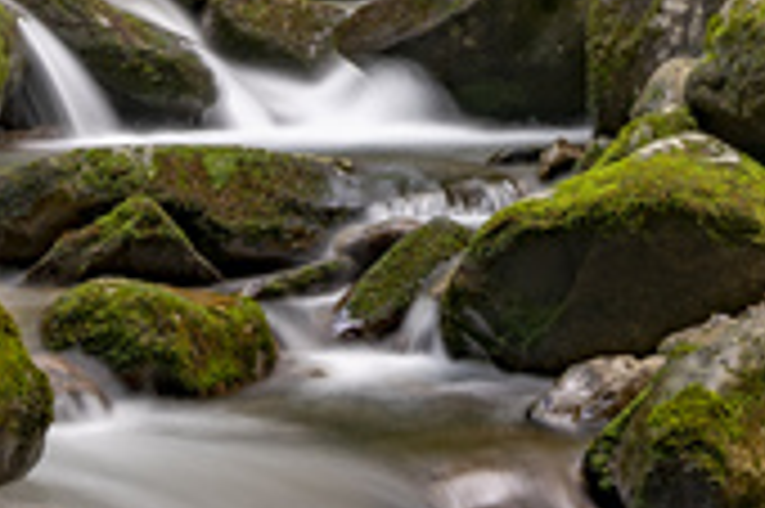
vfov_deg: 11.2
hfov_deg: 16.8
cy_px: 155
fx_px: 2590
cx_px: 315
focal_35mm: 122
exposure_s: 5
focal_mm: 25.1
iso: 100
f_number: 5
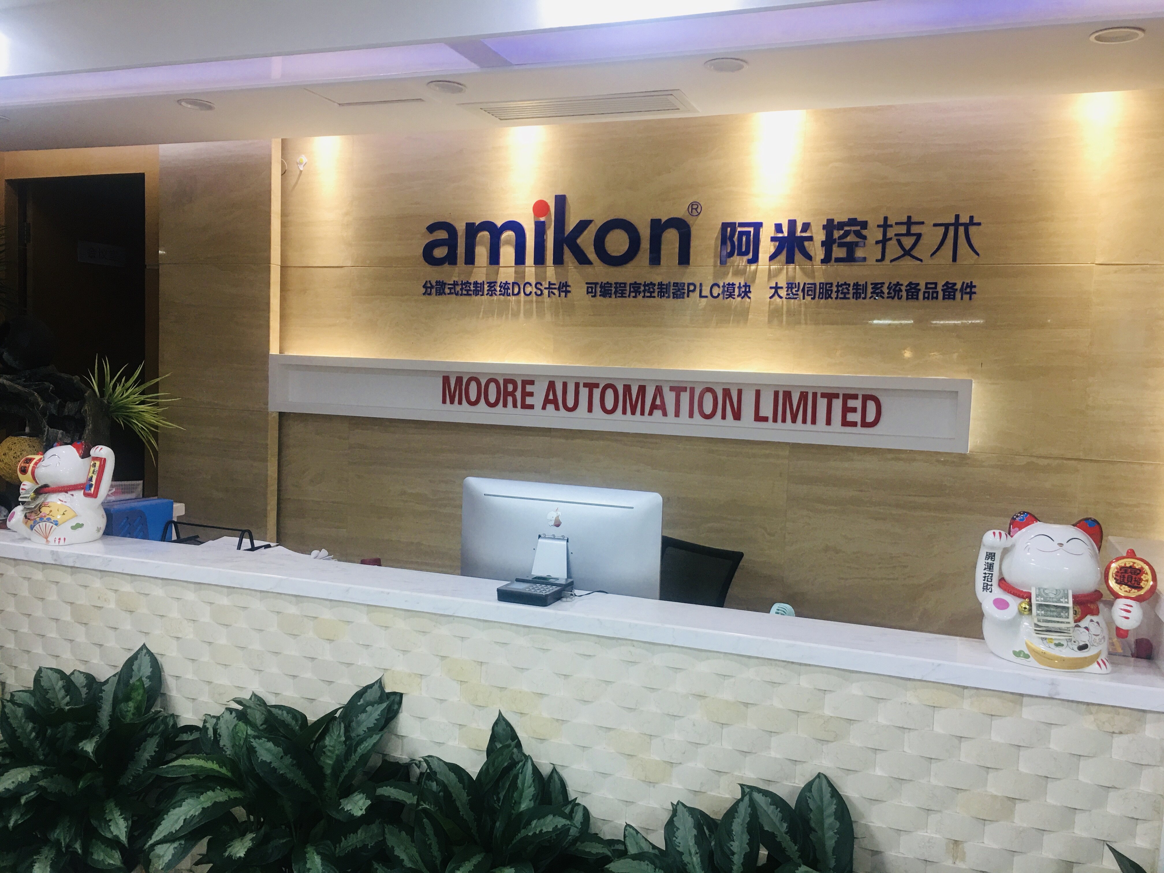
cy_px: 436
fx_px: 975
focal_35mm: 29
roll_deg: -2.2
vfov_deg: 48.2
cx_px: 582
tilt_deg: -2.8
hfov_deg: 61.7
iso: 50
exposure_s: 1/17
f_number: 2.2
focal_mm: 4.15
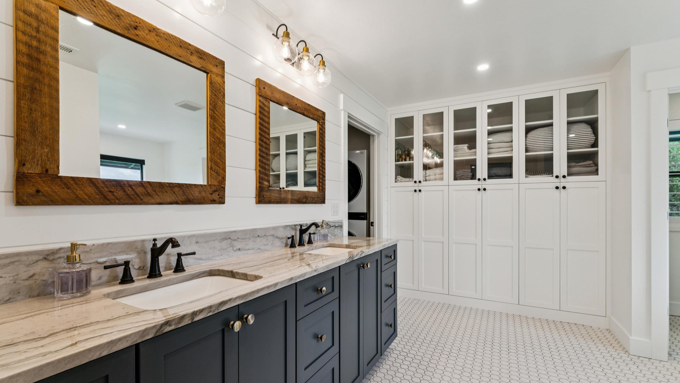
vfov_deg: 65.6
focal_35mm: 16
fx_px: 296
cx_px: 340
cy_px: 203
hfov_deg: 97.9
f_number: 13
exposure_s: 1/15
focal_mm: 15.4
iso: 400
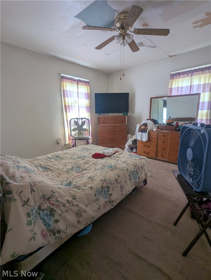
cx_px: 106
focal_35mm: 16
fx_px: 130
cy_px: 140
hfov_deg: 78.3
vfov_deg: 94.4
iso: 63
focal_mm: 2.35
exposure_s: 1/50.3
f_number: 2.2
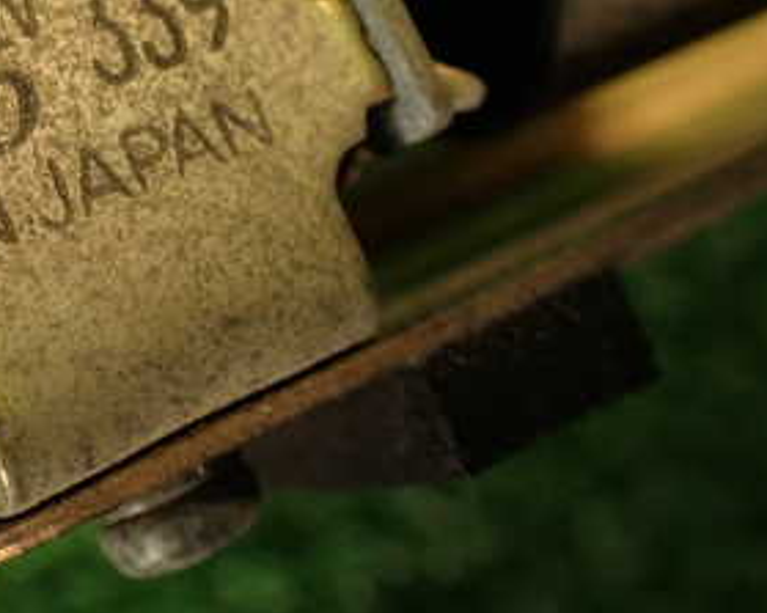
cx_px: -47
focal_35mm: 63
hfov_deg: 27.8
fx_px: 1430
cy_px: 132
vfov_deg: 23.9
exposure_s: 1/30
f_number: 2.3
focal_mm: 5.4
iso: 200
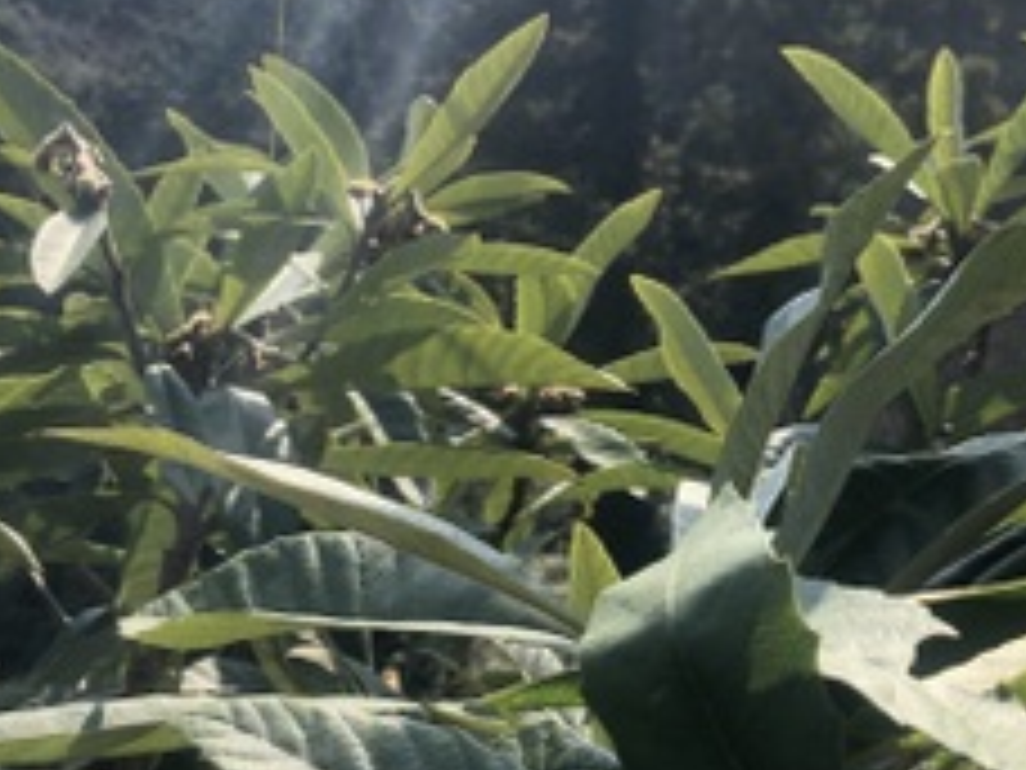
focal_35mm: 59
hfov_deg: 32.6
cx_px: 626
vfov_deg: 24.8
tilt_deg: -8.7
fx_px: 1749
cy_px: 459
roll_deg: -3.8
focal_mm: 3.99
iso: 20
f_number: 1.8
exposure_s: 1/727
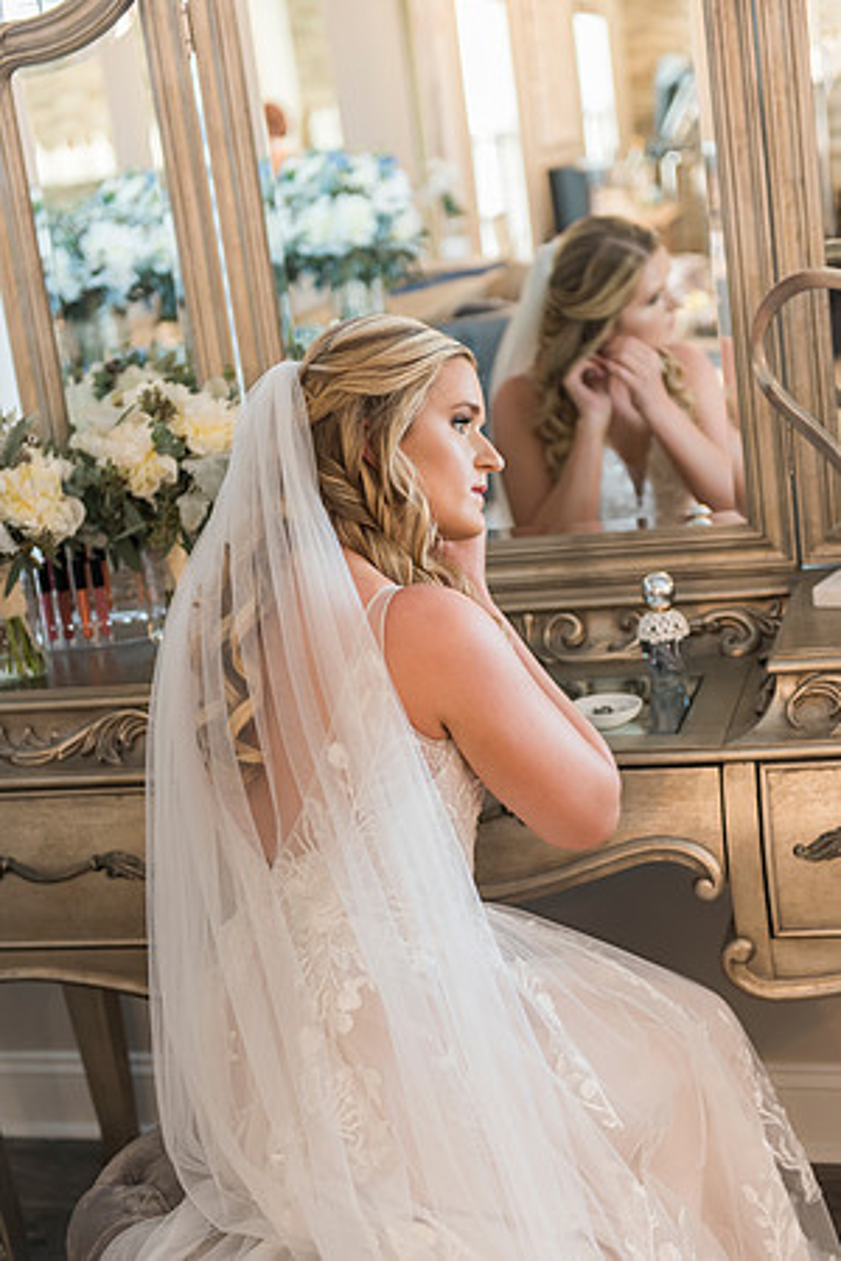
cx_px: 420
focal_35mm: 58
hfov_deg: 23.4
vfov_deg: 34.5
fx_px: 2032
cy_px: 630
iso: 1000
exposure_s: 1/60
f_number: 2.8
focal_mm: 58
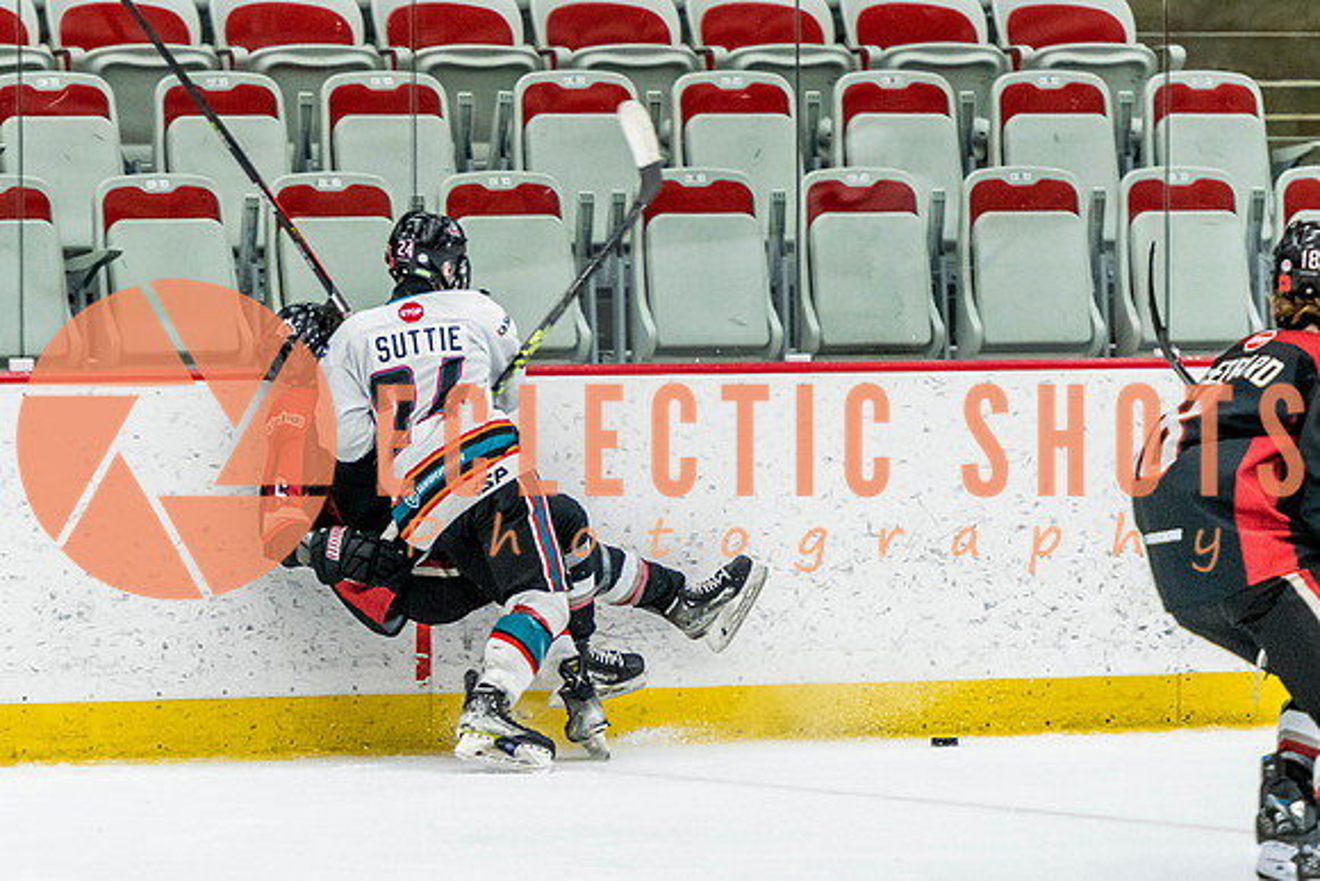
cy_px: 538
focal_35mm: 325
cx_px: 637
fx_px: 11908
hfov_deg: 6.3
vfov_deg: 4.2
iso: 2500
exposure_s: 1/640
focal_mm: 165
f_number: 2.8
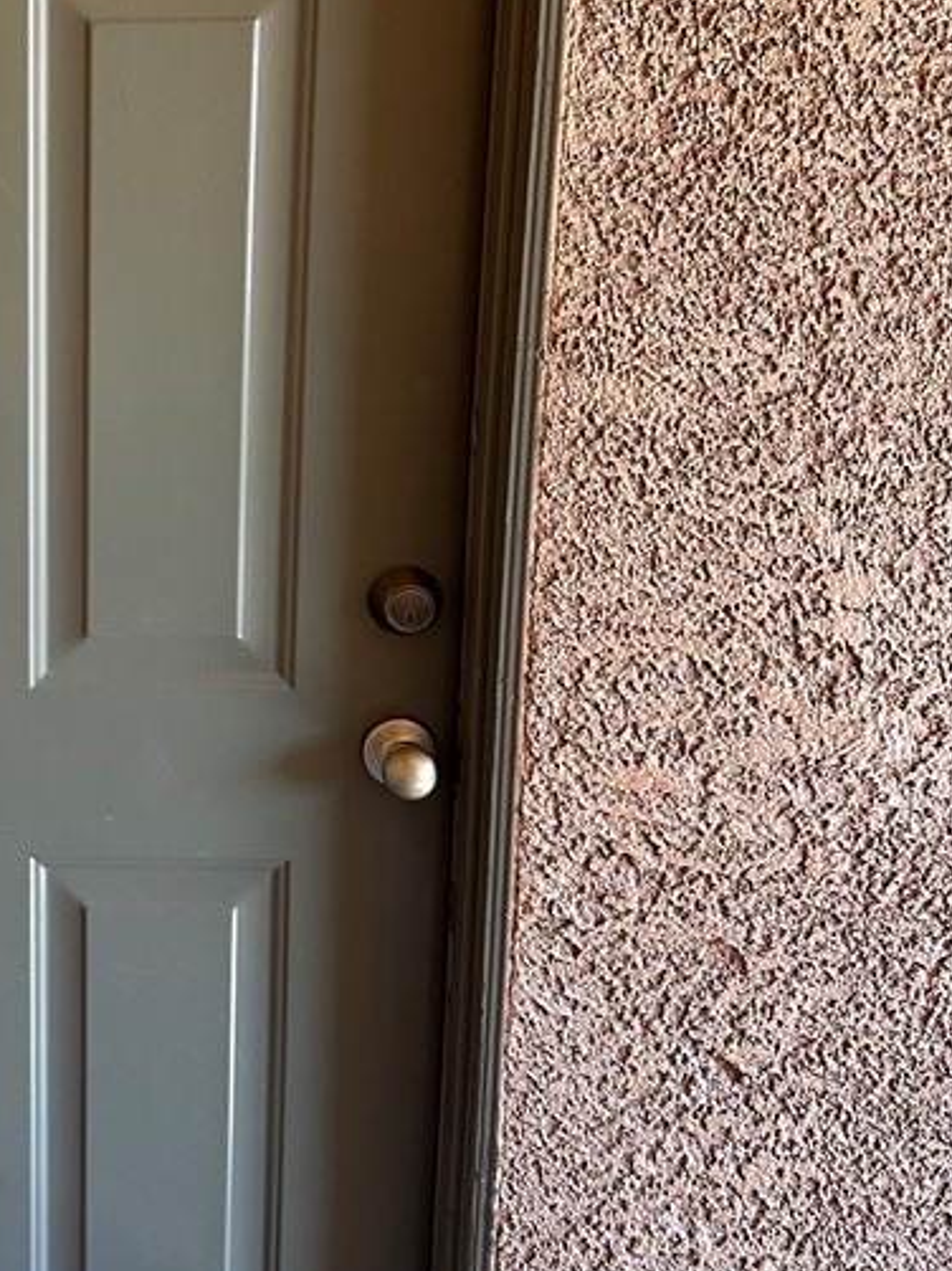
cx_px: -5
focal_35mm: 49
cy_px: 456
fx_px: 1798
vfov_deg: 38.6
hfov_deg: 27.9
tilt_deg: -11.8
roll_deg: +1.5
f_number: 1.78
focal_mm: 6.86
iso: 200
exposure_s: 1/120
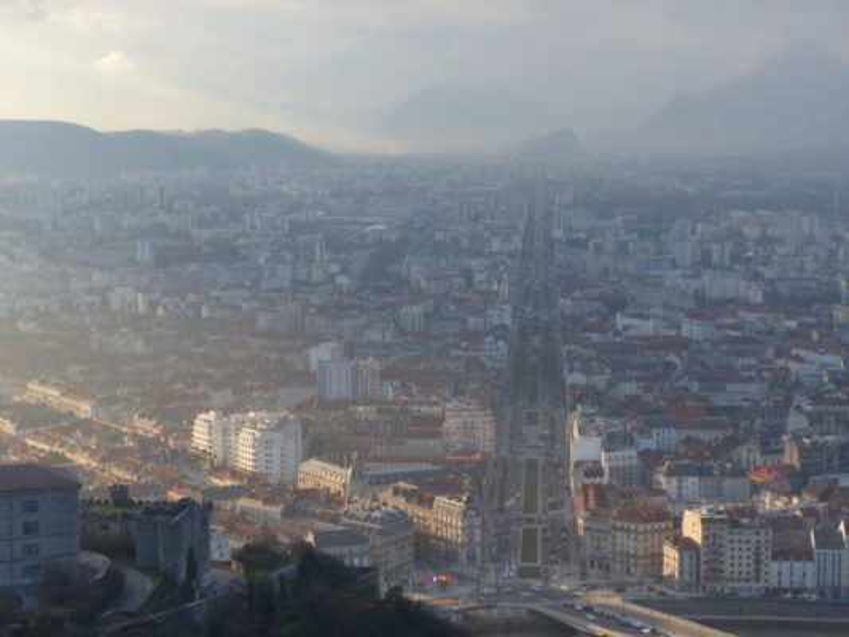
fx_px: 1693
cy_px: 318
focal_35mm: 69
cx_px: 424
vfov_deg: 21.3
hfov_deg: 28.2
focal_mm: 12.5
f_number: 4
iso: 100
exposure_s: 1/200
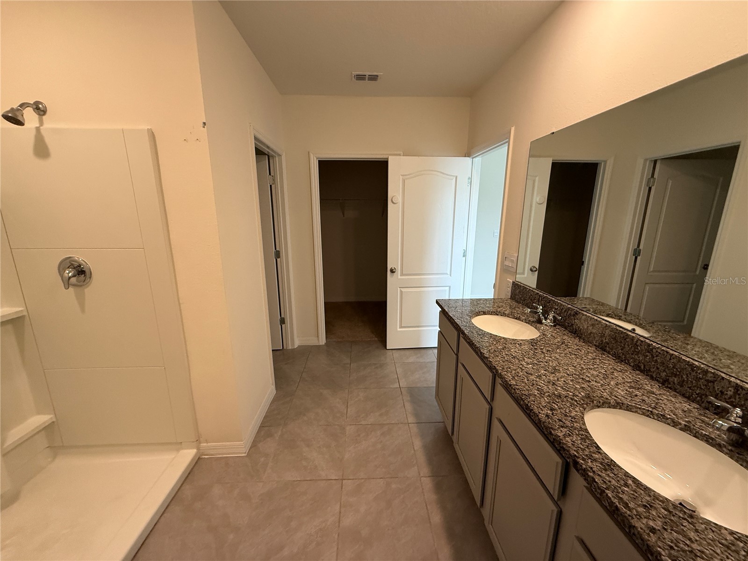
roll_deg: +0.3
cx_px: 374
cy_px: 280
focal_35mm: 14
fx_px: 303
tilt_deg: -11.5
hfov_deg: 102.1
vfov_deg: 85.7
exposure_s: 1/120
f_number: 2.2
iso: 250
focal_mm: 2.22
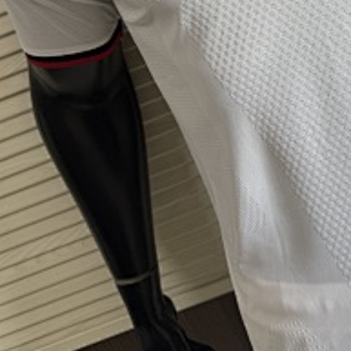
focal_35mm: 55
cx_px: 314
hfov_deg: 29.8
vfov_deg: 28.9
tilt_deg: -18.6
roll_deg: +20.5
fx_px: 631
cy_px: -7
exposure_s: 1/222
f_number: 1.78
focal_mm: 6.76
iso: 64
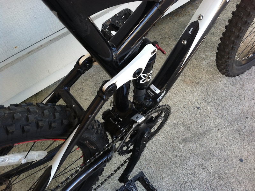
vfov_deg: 40.6
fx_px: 258
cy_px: 96
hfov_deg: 52.7
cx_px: 128
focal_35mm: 35
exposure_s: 1/60
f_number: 2.8
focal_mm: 3.85
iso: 80
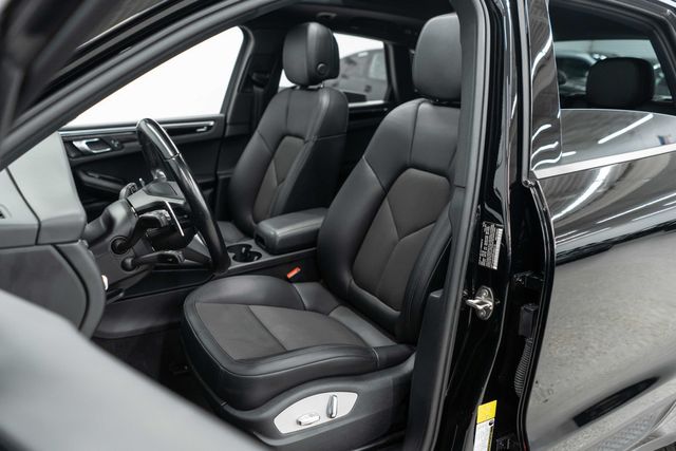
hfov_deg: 65.5
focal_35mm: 28
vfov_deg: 46.4
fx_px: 526
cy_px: 226
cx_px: 338
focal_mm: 28
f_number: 3.2
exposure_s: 1/50
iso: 1000
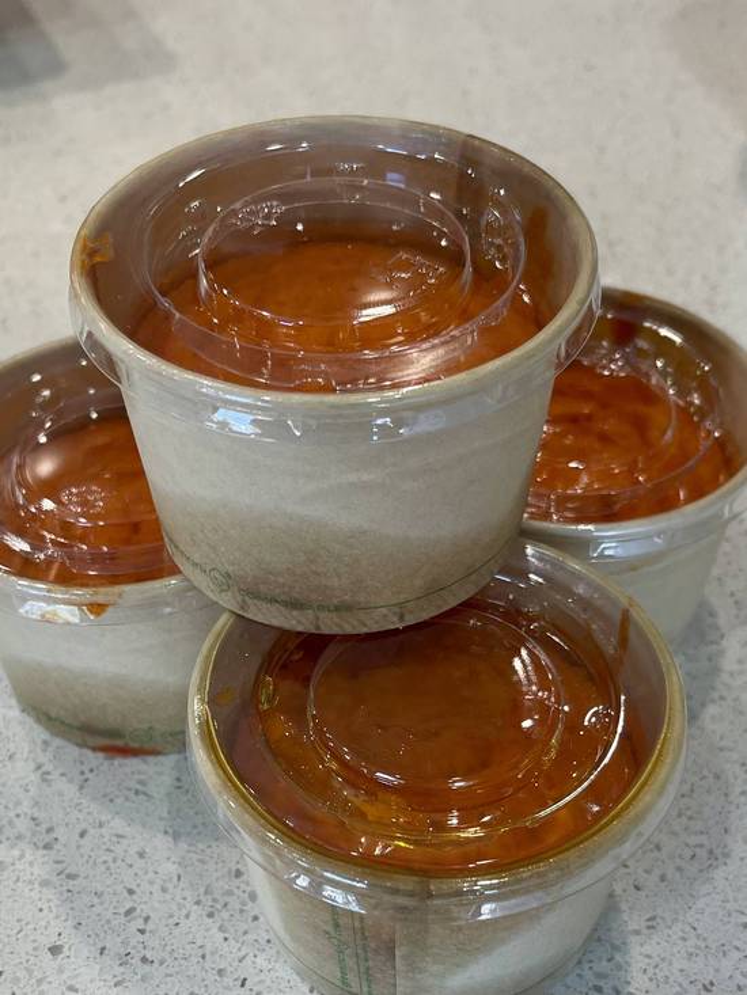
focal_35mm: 26
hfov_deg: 53.1
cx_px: 374
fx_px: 748
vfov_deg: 67.3
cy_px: 498
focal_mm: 5.1
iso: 64
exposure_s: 1/100
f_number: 1.6
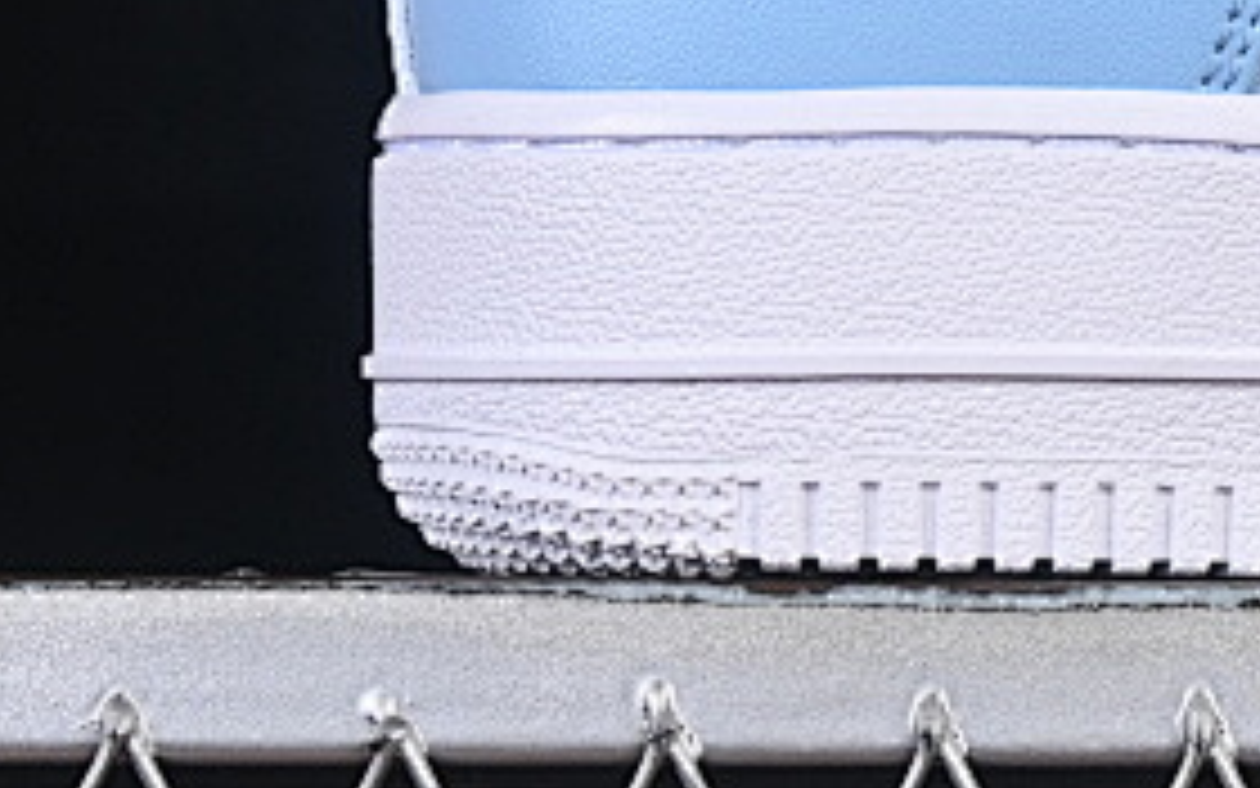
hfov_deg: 7.0
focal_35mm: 295
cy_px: -419
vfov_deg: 4.4
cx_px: 2056
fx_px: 10130
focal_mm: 50
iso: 160
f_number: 8
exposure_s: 1/80
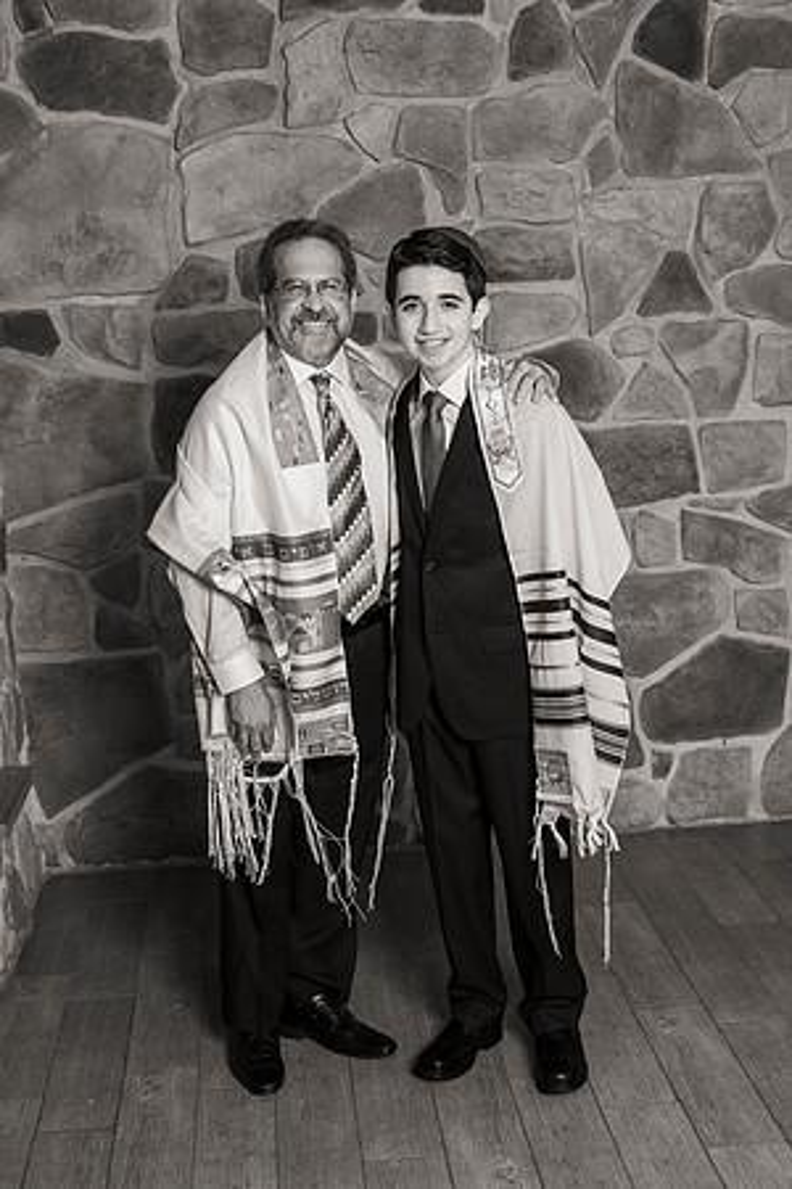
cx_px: 396
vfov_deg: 39.6
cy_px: 594
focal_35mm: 50
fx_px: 1650
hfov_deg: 27.0
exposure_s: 1/200
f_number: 4
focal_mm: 50
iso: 800
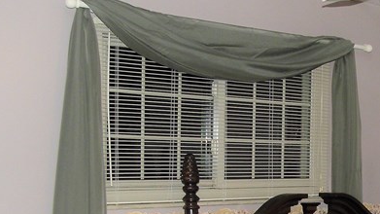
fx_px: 776
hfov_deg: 25.1
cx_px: 441
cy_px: 217
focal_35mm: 77
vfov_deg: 15.4
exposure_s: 1/60
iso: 73
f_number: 2.8
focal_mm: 4.7
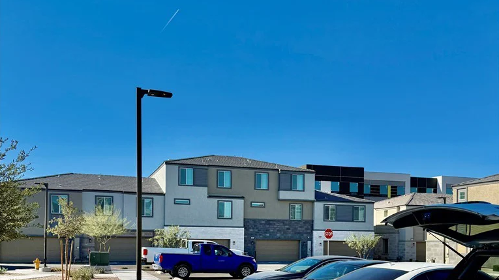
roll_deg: -1.0
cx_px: 249
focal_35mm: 35
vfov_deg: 32.5
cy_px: 234
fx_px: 463
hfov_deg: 56.6
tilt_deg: +1.4
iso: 100
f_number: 1.78
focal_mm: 6.76
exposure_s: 1/4673
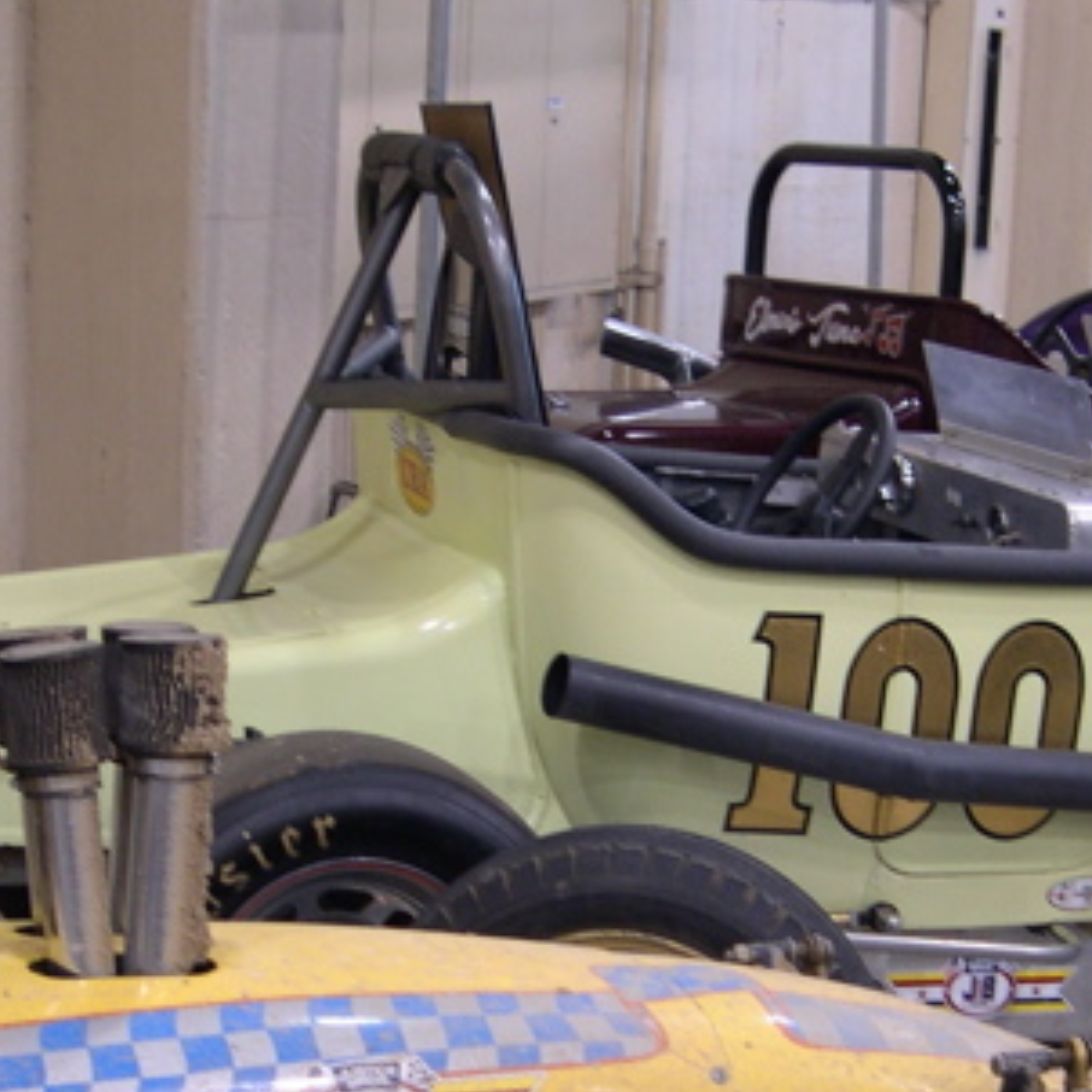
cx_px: 640
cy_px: 799
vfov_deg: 19.4
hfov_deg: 19.5
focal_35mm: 89
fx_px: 3176
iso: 100
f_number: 2.8
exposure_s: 1/24.4
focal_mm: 8
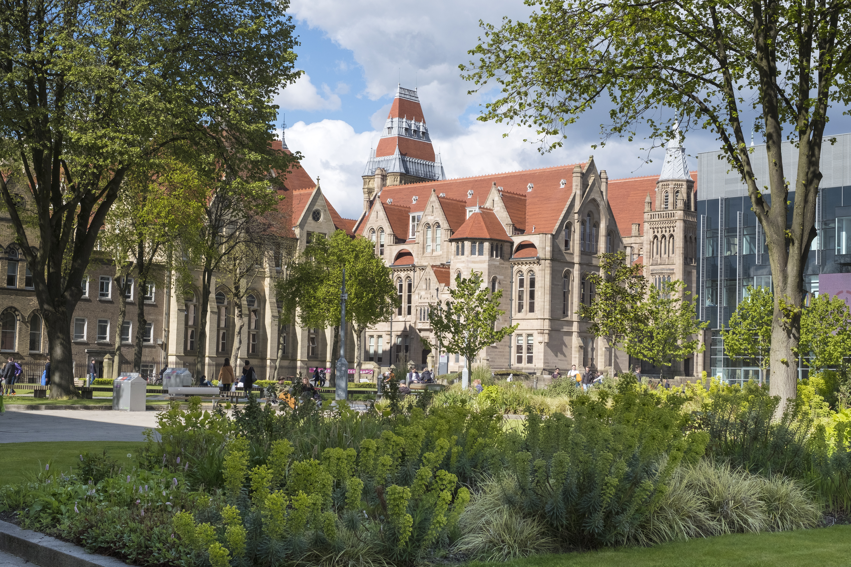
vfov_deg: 25.5
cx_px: 426
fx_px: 1253
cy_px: 284
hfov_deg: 37.5
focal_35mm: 53
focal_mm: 35
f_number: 9
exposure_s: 1/600
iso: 400
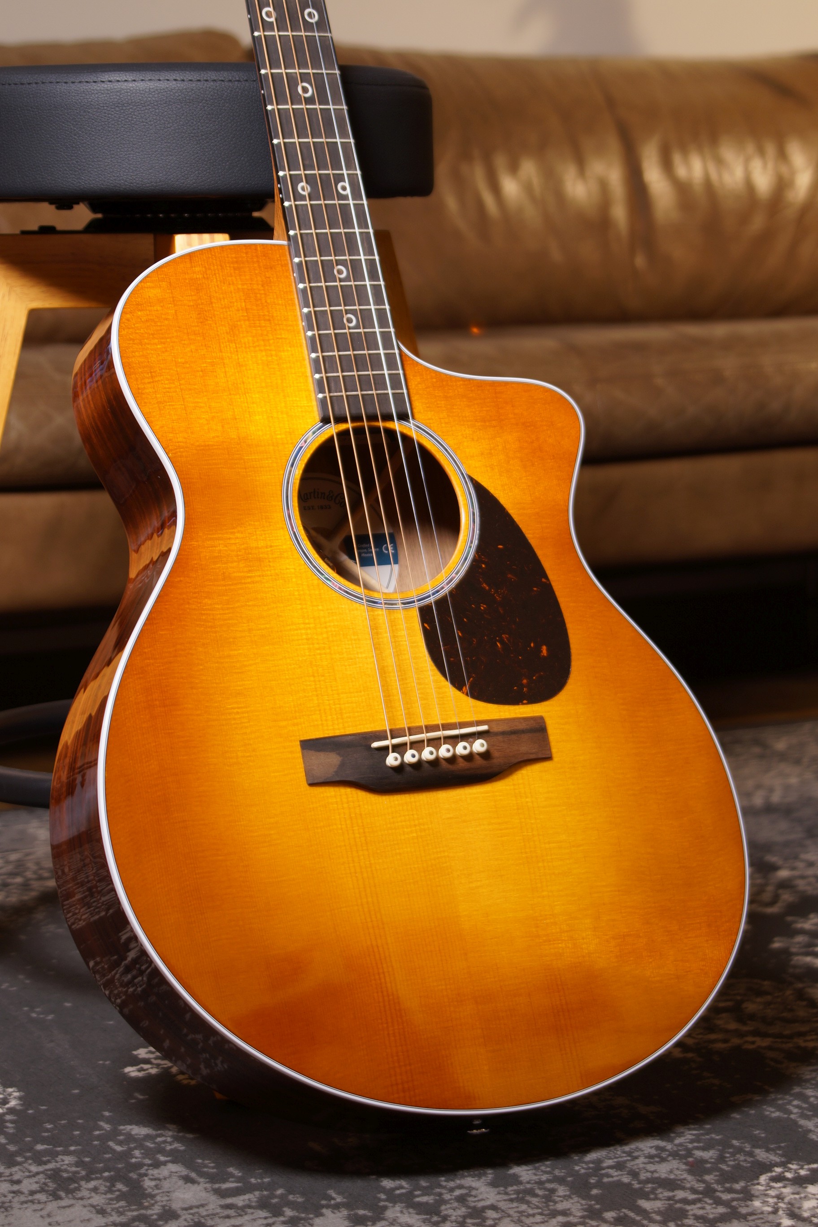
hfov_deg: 16.6
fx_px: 2812
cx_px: 409
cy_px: 614
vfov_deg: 24.6
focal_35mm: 82
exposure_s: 1/13
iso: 100
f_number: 5
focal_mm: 55
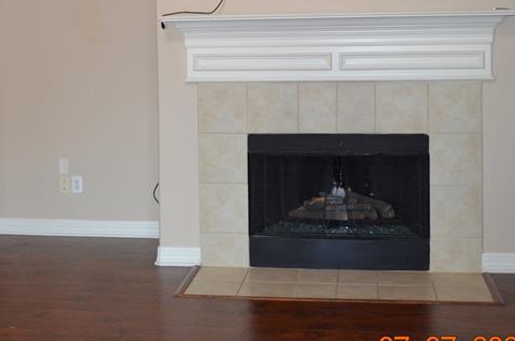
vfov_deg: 20.7
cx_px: 182
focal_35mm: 64
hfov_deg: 31.3
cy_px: 40
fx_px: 914
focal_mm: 20
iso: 1000
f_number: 3.8
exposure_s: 1/60
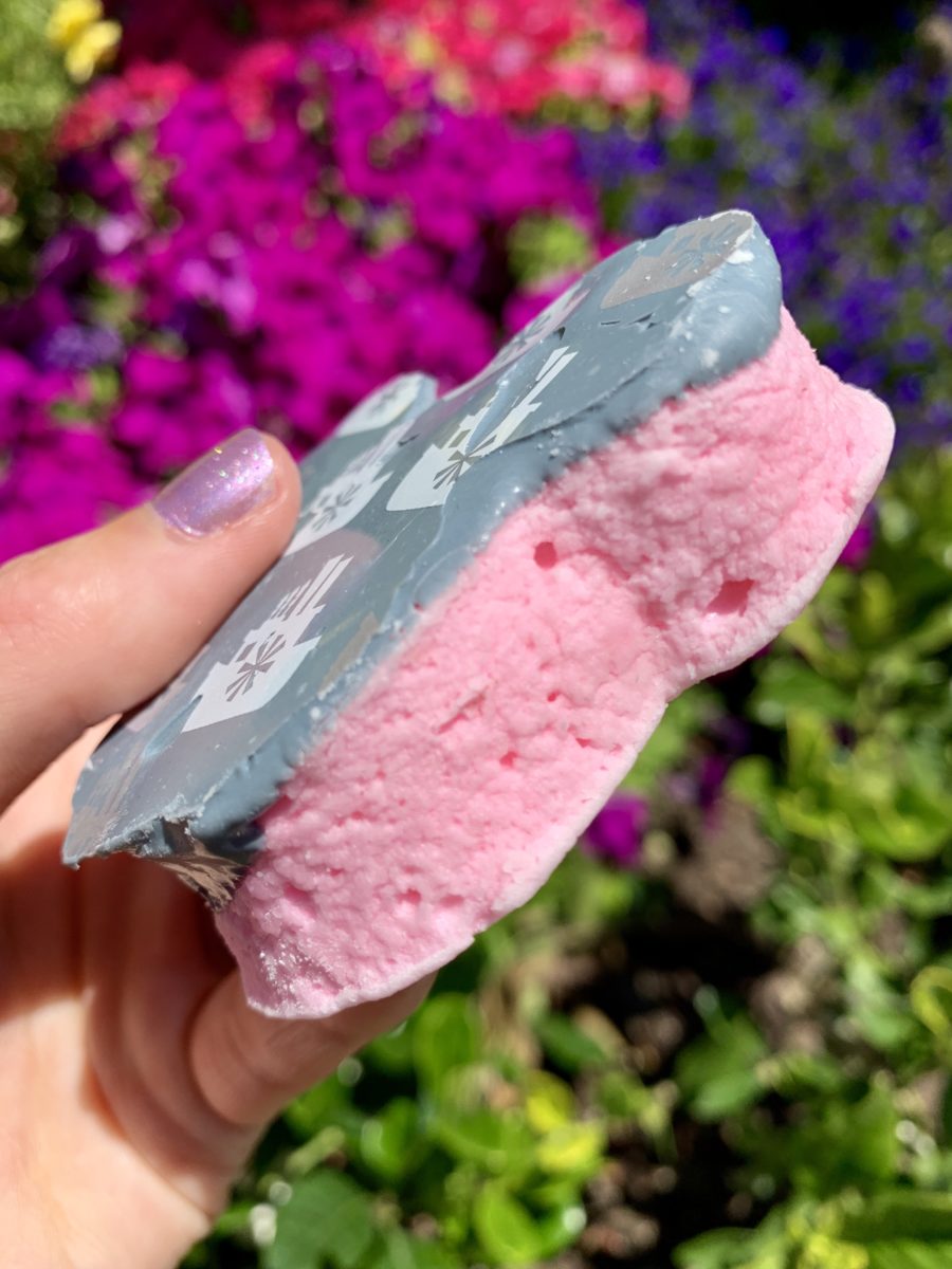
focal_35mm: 26
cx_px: 476
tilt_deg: -36.2
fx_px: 953
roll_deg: +7.6
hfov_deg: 53.1
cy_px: 634
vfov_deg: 67.3
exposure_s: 1/3185
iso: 25
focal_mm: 4.25
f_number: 1.8
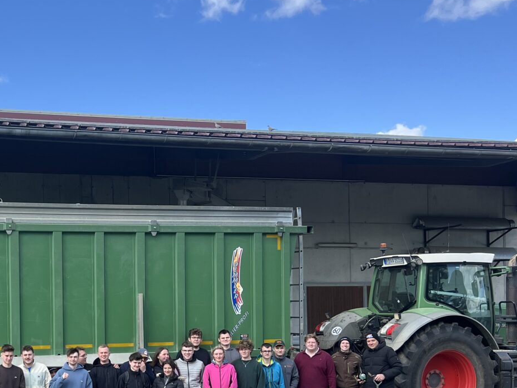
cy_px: 315
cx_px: 61
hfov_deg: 33.8
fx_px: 807
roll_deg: +1.0
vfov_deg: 26.5
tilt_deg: +0.3
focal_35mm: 54
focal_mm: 5.7
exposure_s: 1/1575
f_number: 1.5
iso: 50
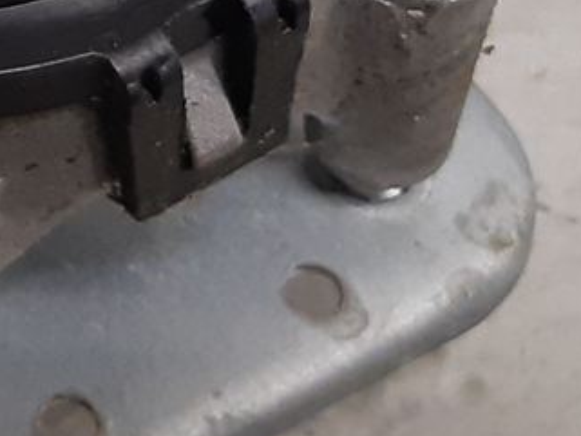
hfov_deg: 10.4
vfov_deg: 8.7
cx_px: -757
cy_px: -297
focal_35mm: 166
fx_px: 2787
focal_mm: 3.93
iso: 160
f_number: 1.7
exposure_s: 1/50
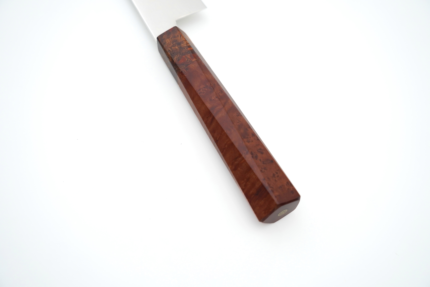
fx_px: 459
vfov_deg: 34.7
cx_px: 215
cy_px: 144
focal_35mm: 38
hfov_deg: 50.2
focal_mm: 25.6
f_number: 4
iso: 320
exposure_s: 1/160
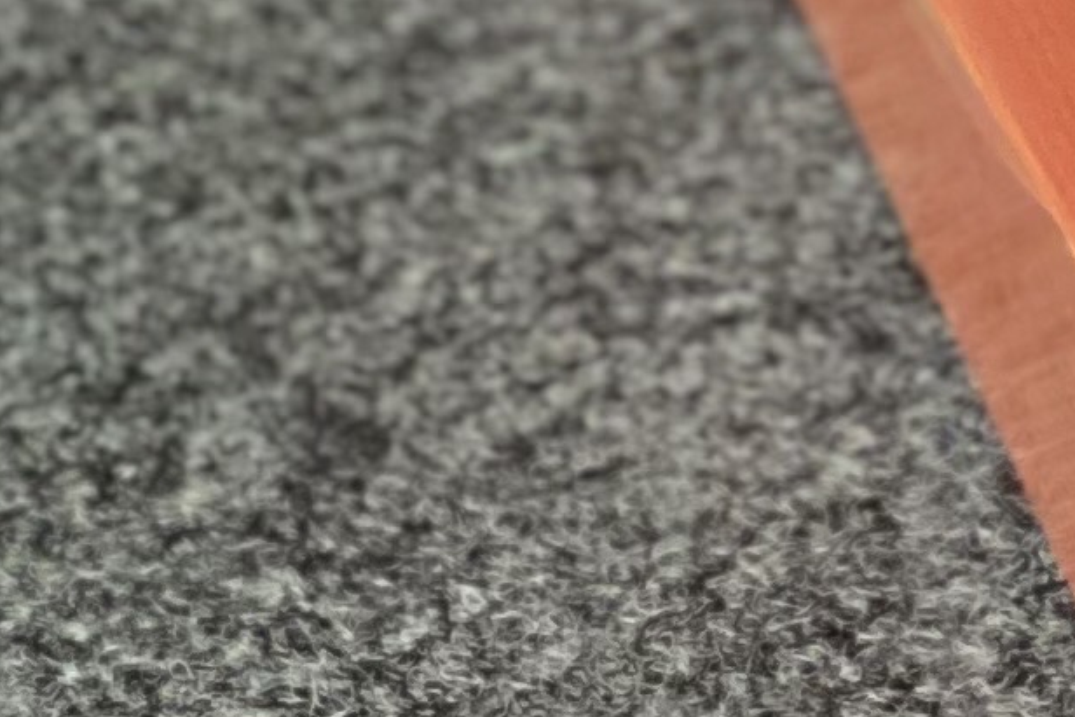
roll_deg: +2.4
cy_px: -1818
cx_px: 2407
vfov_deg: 3.7
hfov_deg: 5.6
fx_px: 10573
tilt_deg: -34.2
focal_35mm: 354
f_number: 2
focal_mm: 6
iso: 100
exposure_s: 1/122
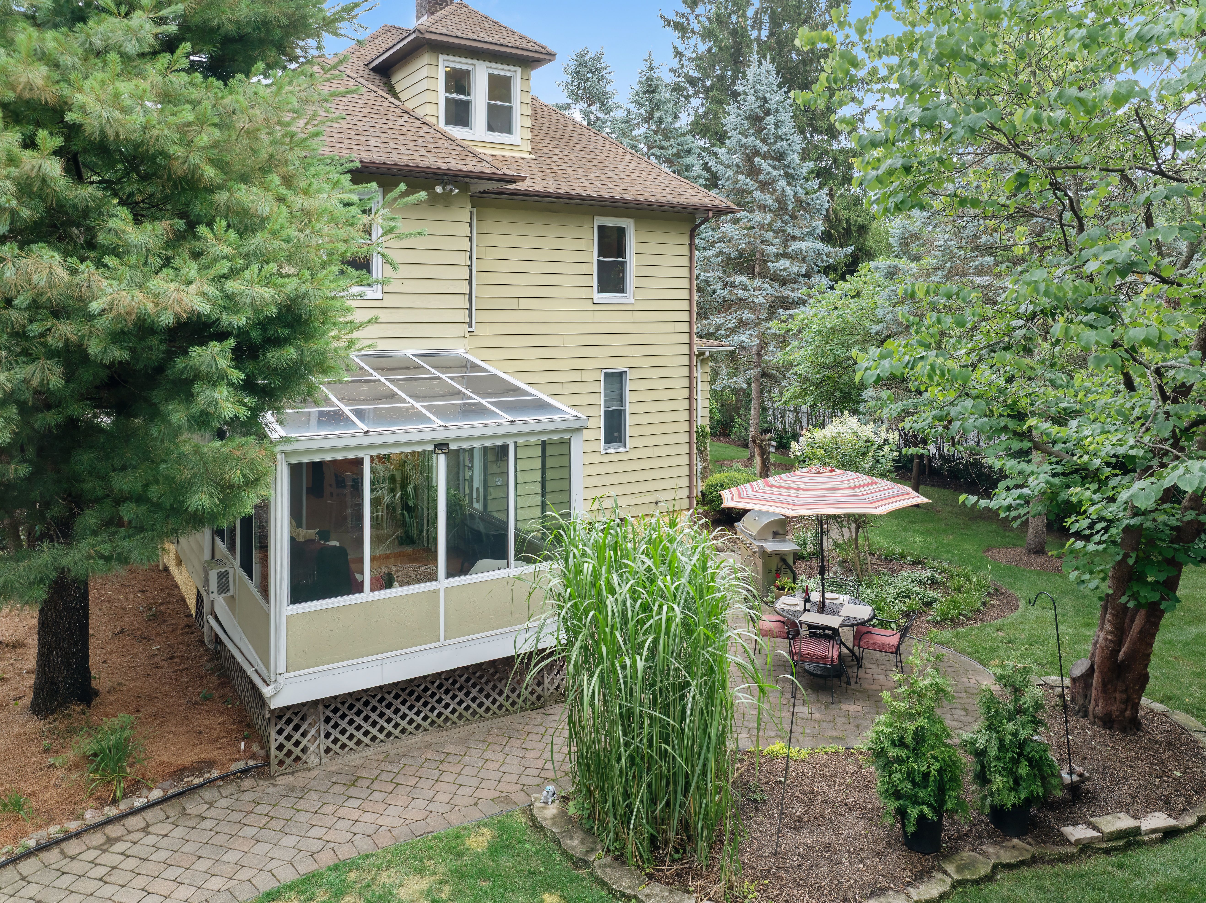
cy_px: 452
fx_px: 836
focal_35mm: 24
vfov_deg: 56.8
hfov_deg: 71.6
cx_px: 603
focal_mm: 12.3
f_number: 3.2
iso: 100
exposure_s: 1/10
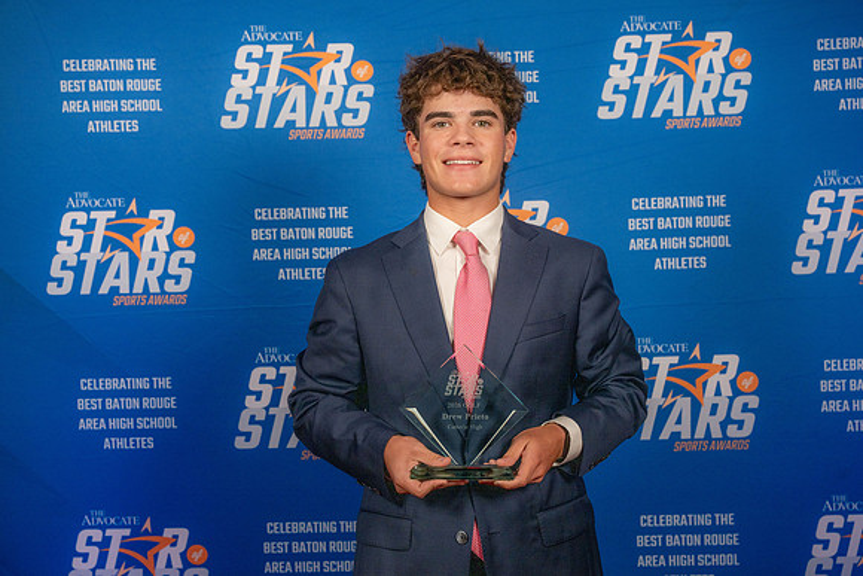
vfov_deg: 23.8
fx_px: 1367
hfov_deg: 35.0
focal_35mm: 57
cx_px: 432
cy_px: 288
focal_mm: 57
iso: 320
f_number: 5.6
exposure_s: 1/100
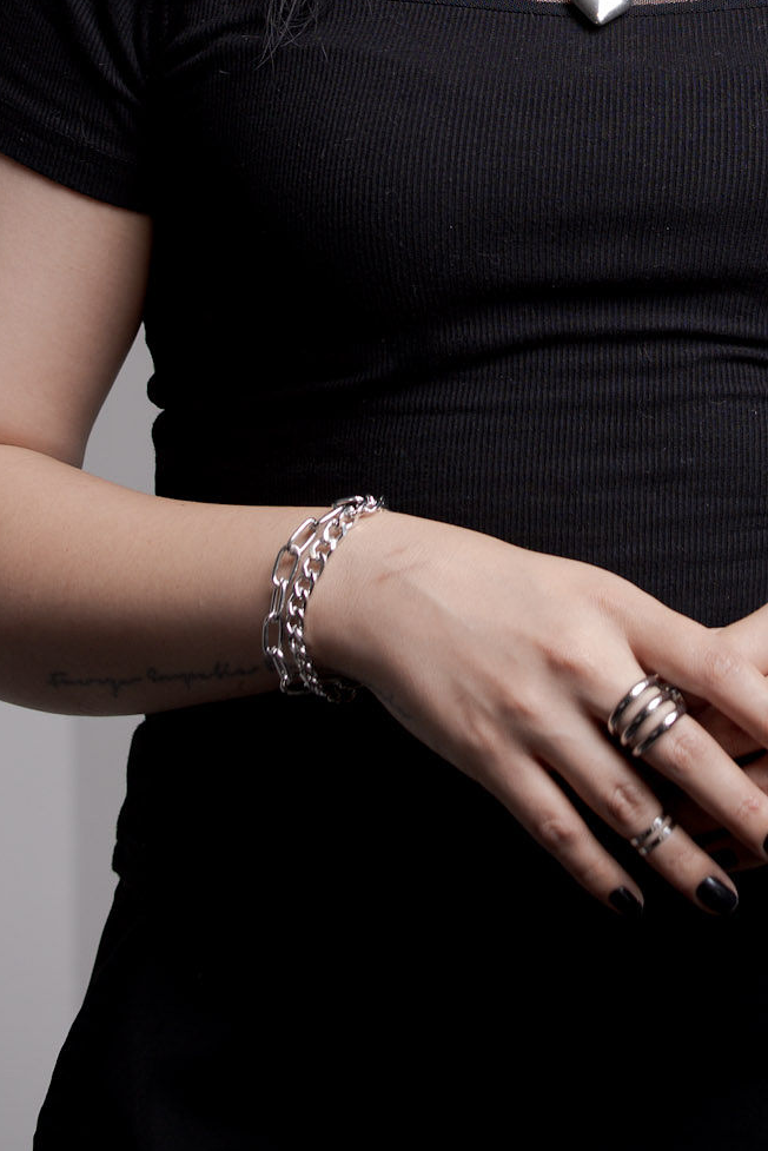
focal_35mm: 176
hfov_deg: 7.8
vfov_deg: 11.5
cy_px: -52
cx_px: 574
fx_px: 5628
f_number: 3.5
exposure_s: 1/160
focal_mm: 56
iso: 250
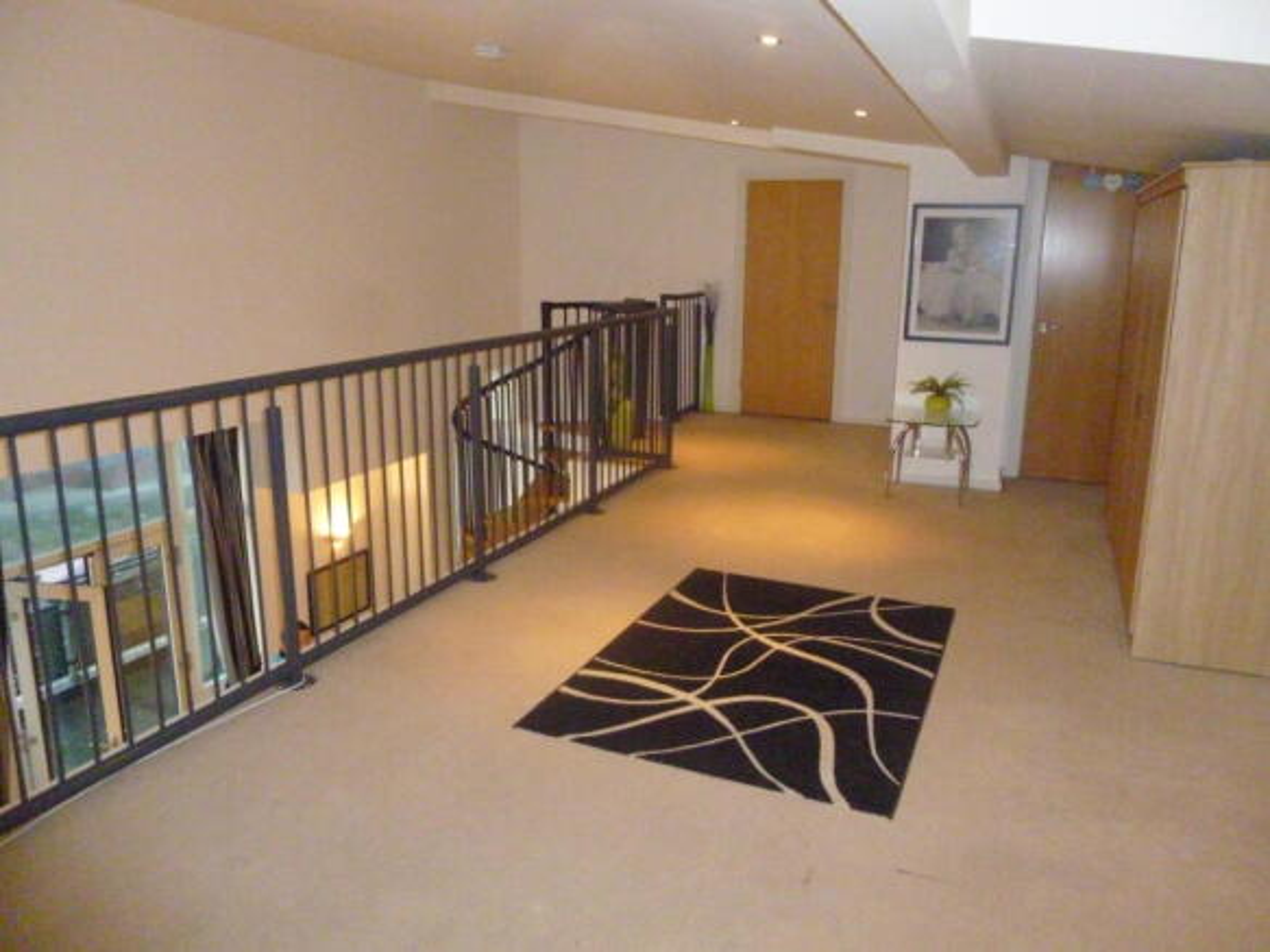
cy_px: 476
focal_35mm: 25
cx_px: 635
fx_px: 917
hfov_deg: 69.4
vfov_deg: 54.9
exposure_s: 1/60
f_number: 3.1
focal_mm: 4.5
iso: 1000
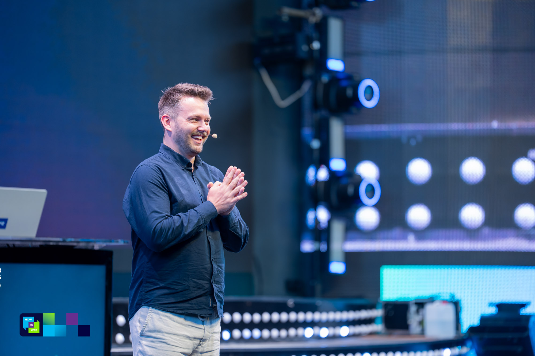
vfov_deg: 9.0
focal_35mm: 153
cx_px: 267
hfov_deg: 13.4
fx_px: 2277
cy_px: 178
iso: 400
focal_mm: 150
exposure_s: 1/125
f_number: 2
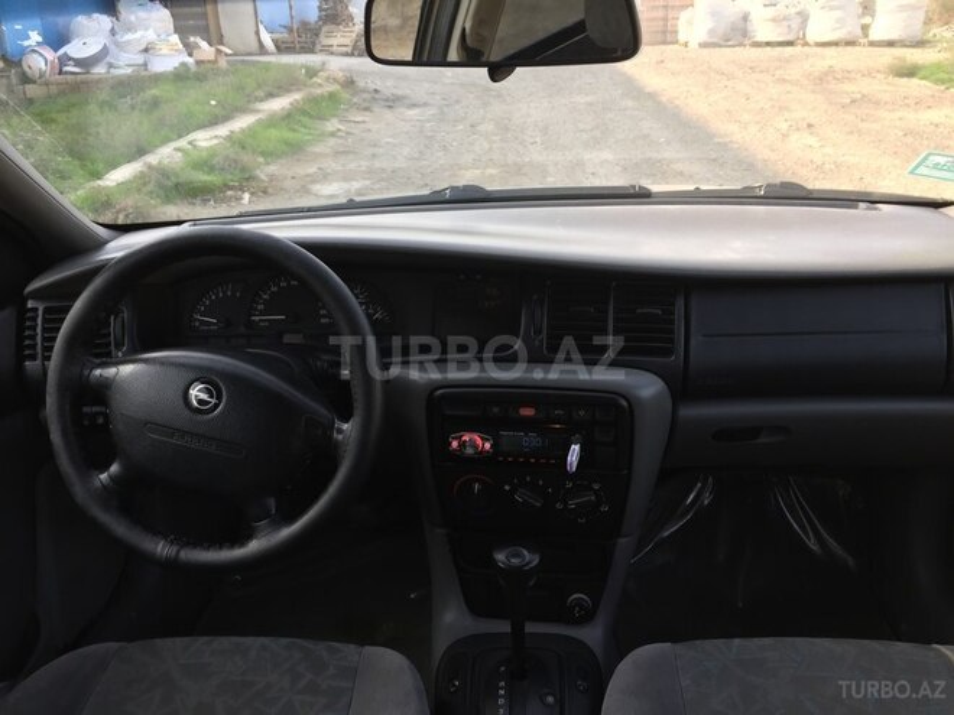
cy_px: 358
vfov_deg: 48.2
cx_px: 477
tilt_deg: -22.4
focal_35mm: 29
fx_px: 799
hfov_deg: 61.7
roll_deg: +2.0
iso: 32
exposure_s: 1/181
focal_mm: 4.15
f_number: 2.2
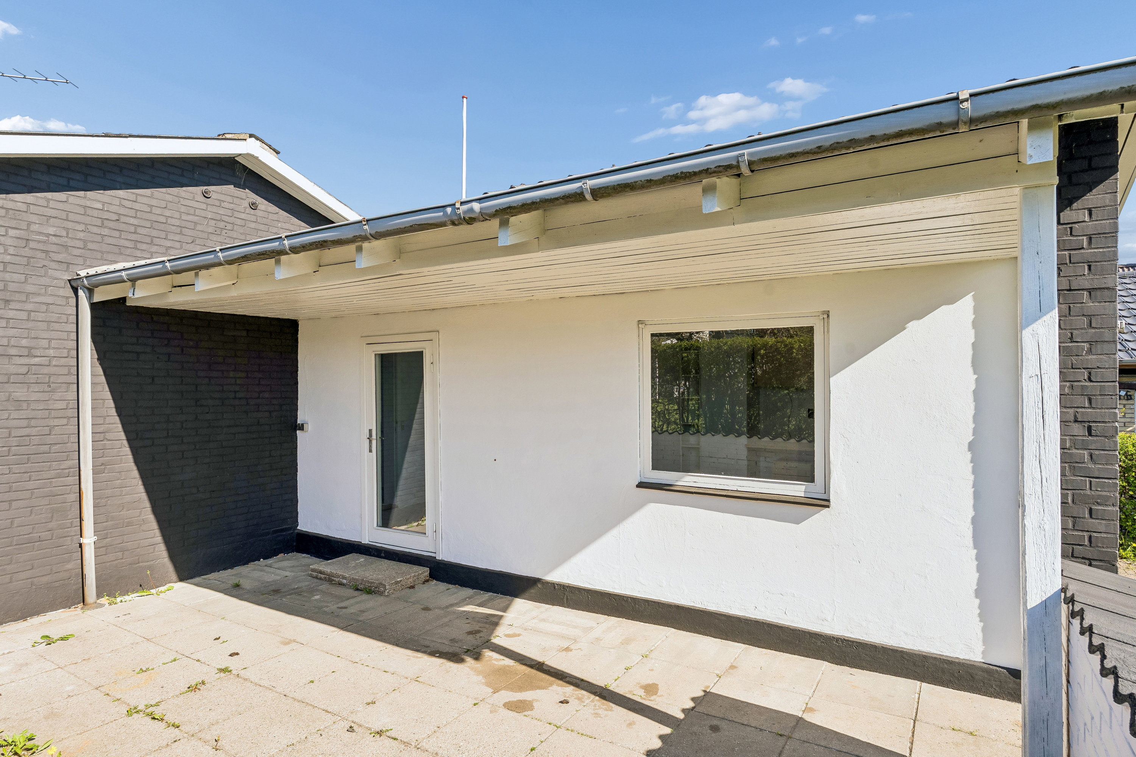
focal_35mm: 20
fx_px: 631
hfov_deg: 84.0
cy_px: 378
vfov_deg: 61.9
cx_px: 568
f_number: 8
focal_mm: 20
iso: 200
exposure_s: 1/250
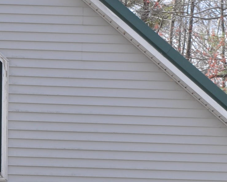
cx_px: -32
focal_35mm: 288
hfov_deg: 6.7
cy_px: 185
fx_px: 1935
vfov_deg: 5.4
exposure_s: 1/250
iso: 200
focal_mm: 50
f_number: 8
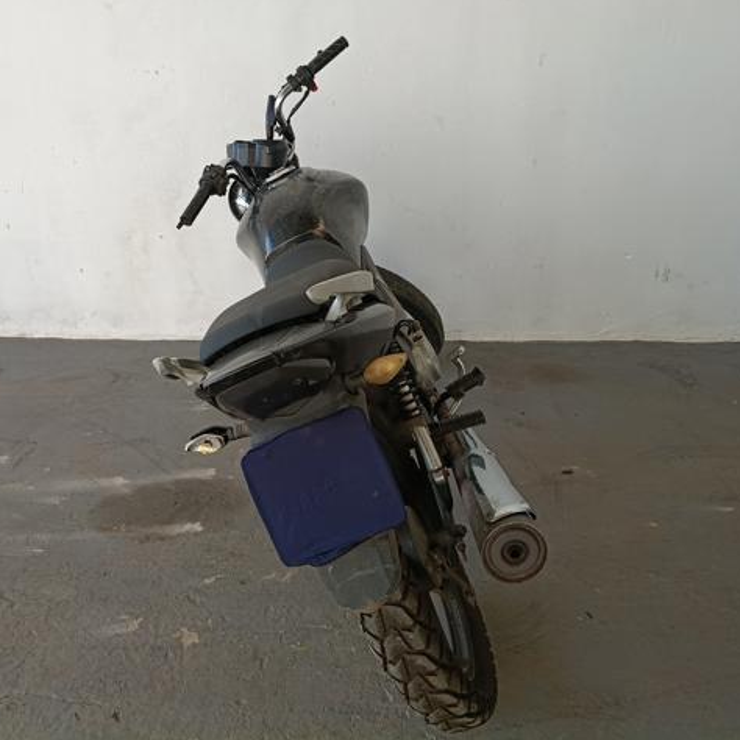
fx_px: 750
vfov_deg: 52.5
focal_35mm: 31
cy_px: 368
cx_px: 300
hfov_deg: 52.2
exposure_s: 1/231
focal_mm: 4.81
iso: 145
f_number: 1.8
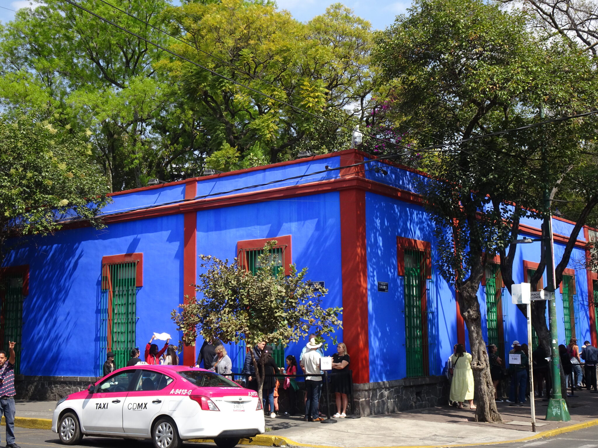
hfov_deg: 43.9
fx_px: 743
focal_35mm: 43
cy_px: 224
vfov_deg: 33.6
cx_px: 299
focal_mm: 7.3
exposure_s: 1/320
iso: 80
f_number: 4
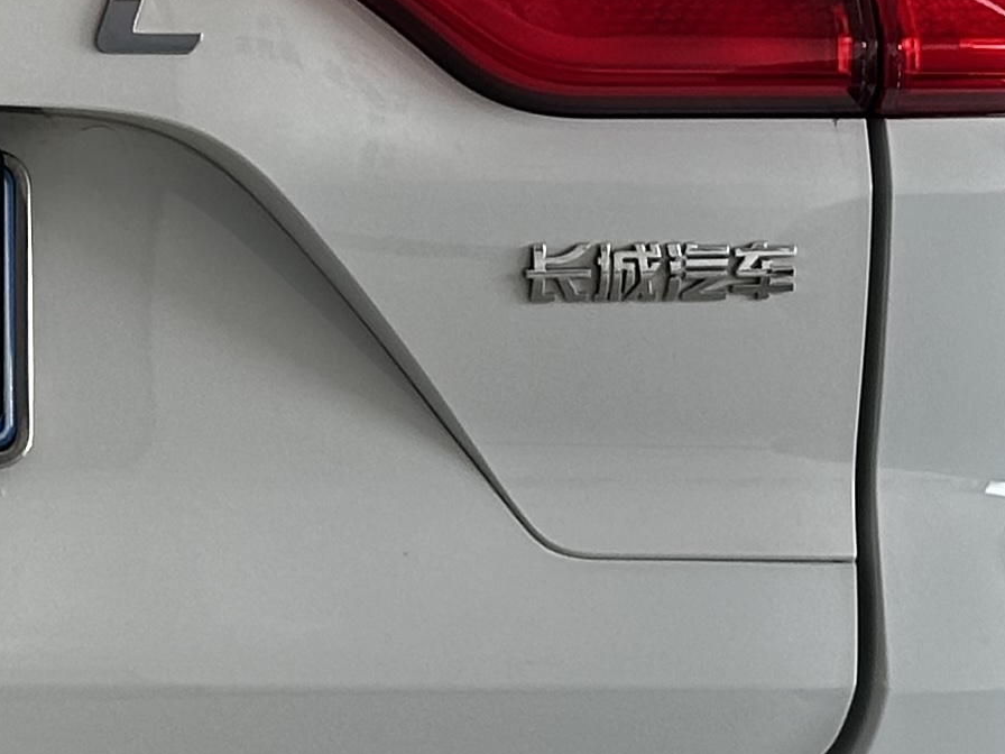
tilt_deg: -4.3
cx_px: -477
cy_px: 158
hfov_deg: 8.9
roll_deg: -0.5
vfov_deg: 6.9
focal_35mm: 216
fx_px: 6271
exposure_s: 1/234
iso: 64
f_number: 1.78
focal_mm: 6.86
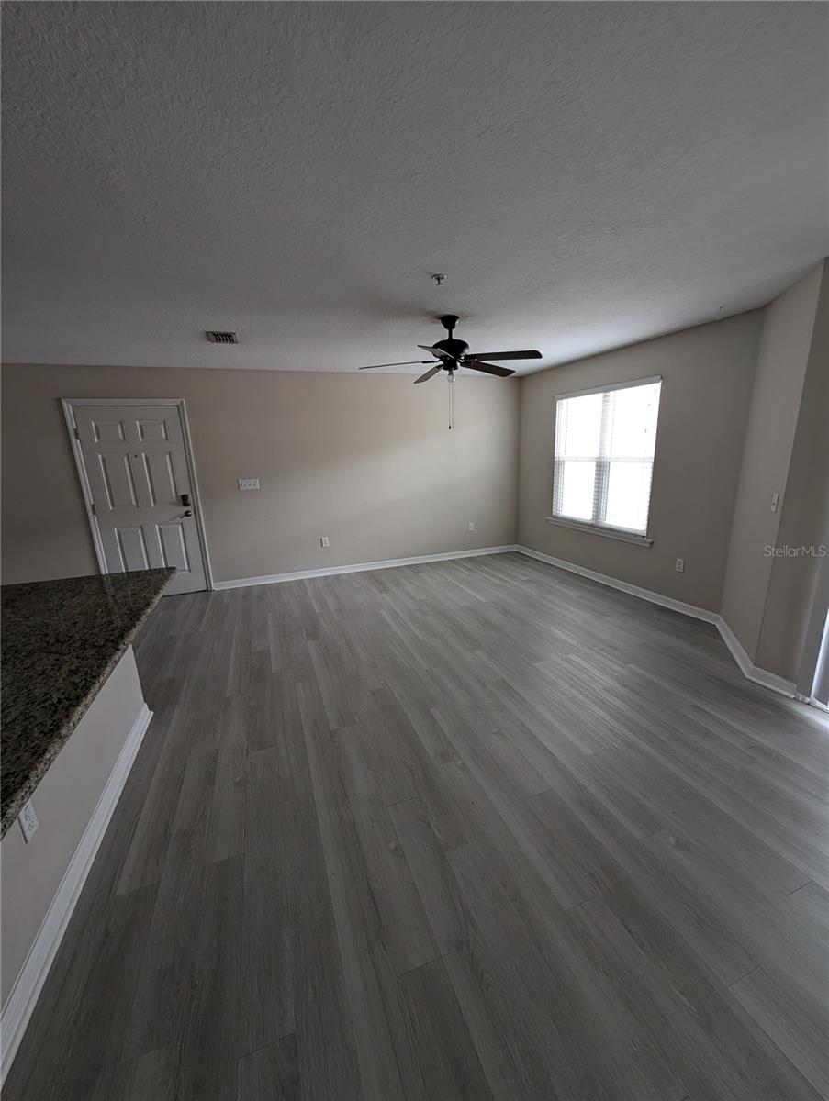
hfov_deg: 94.6
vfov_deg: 110.5
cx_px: 414
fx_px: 382
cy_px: 550
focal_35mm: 12
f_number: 1.7
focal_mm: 2.02
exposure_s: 1/42.1
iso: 126
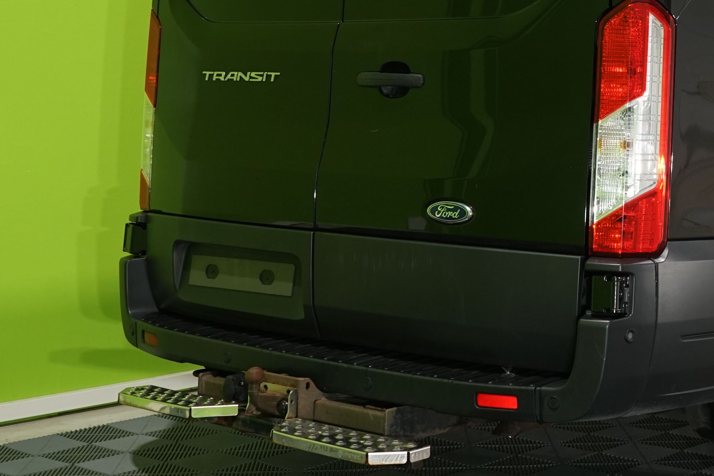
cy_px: 29
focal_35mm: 74
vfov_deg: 18.1
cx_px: 648
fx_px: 1468
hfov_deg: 26.4
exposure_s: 1/30
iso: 800
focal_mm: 31
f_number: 5.6
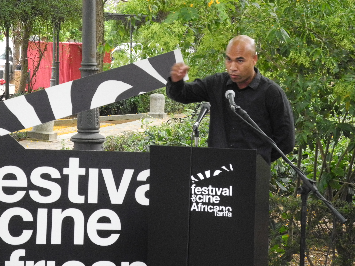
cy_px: 133
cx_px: 178
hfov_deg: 16.6
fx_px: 1220
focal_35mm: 119
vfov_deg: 12.5
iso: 800
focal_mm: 25.4
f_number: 4.5
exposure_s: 1/95.4
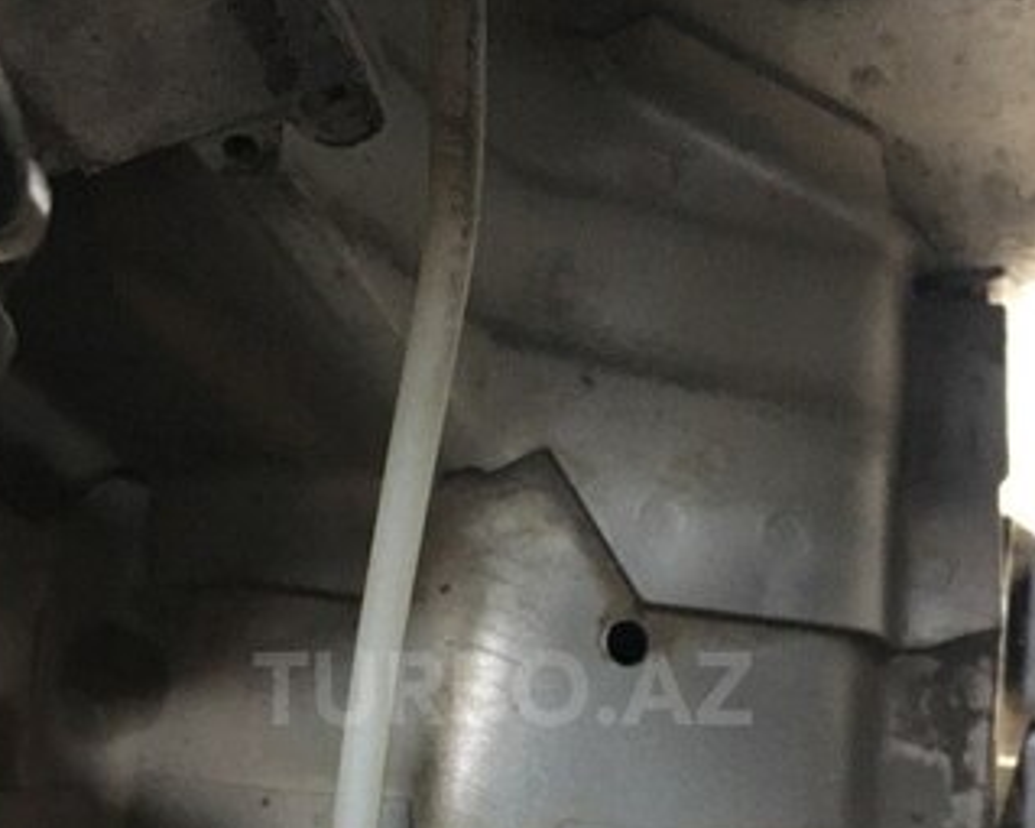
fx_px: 1347
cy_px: 688
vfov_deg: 33.0
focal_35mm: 44
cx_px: 503
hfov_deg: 42.0
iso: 640
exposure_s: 1/17
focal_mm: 4.15
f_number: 2.2
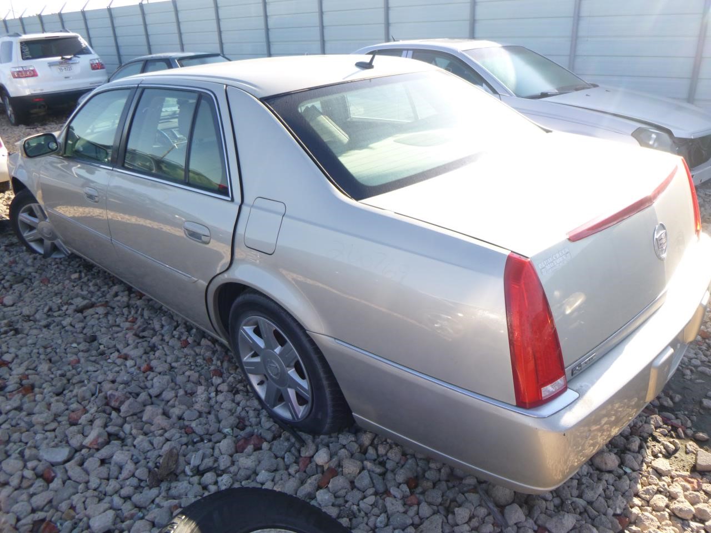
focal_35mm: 25
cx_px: 356
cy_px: 266
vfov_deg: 54.9
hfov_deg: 69.4
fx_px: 513
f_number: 3.9
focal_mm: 4.5
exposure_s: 1/125
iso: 100
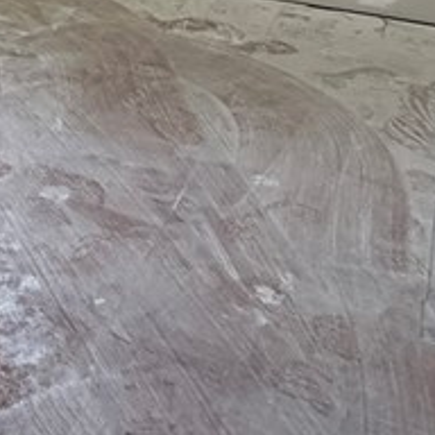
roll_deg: -0.6
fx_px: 938
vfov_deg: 20.6
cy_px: -285
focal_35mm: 66
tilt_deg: -6.2
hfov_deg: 25.2
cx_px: 29
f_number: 2.2
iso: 320
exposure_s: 1/121
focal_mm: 2.22
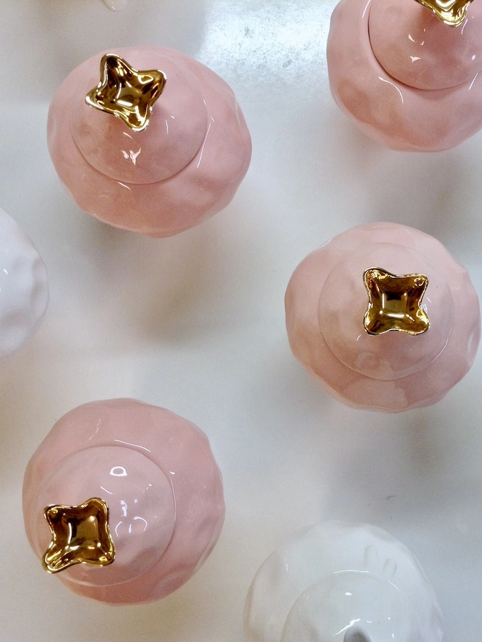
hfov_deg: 42.9
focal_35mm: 33
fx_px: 613
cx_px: 241
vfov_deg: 55.4
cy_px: 321
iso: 32
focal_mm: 3.3
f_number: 2.4
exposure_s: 1/40
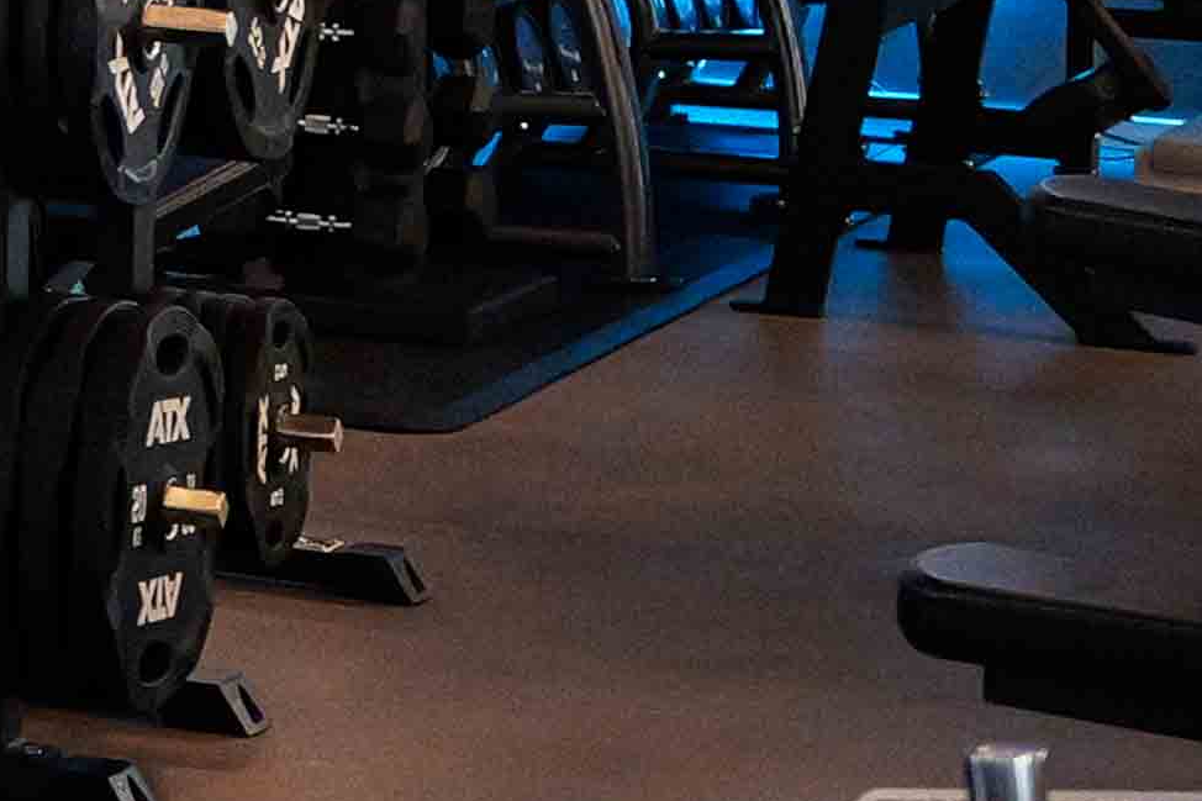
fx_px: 5608
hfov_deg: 9.8
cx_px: -2192
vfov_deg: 8.0
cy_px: -492
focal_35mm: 168
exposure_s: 1/200
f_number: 2.8
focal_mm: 28
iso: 5000
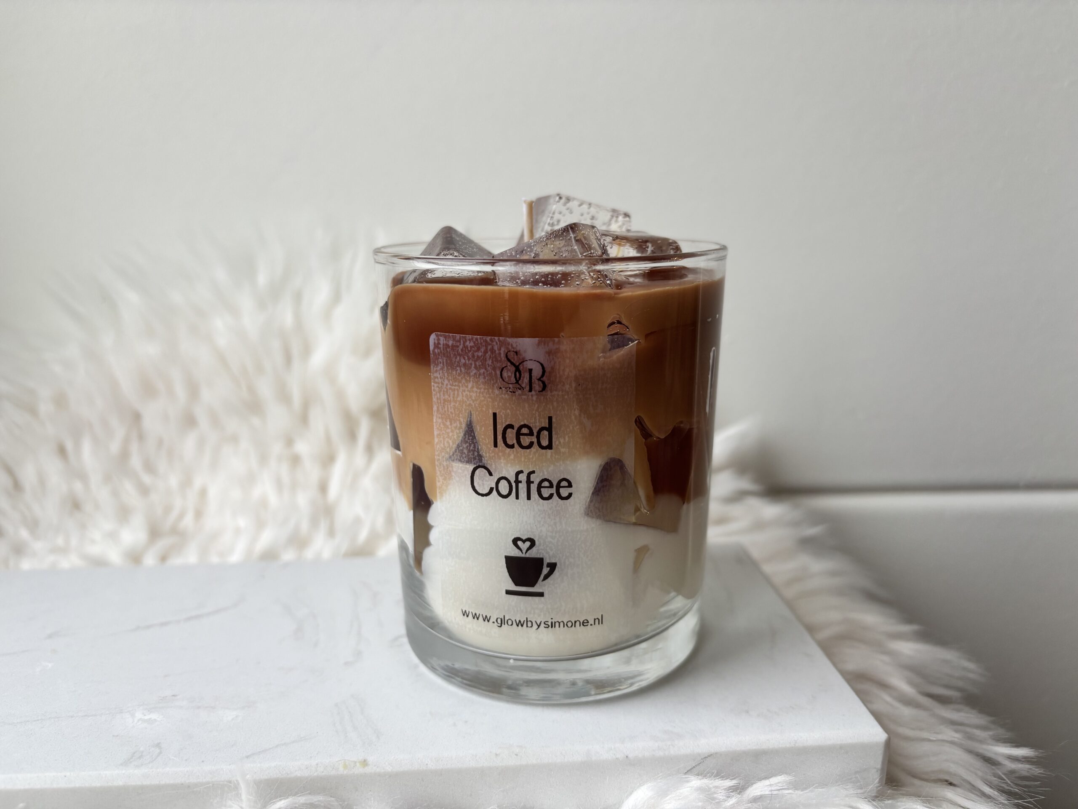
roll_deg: +1.0
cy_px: 404
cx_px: 539
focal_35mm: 26
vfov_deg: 53.1
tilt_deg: -12.9
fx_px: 810
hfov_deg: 67.3
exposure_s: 1/121
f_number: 1.6
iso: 125
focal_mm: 5.96
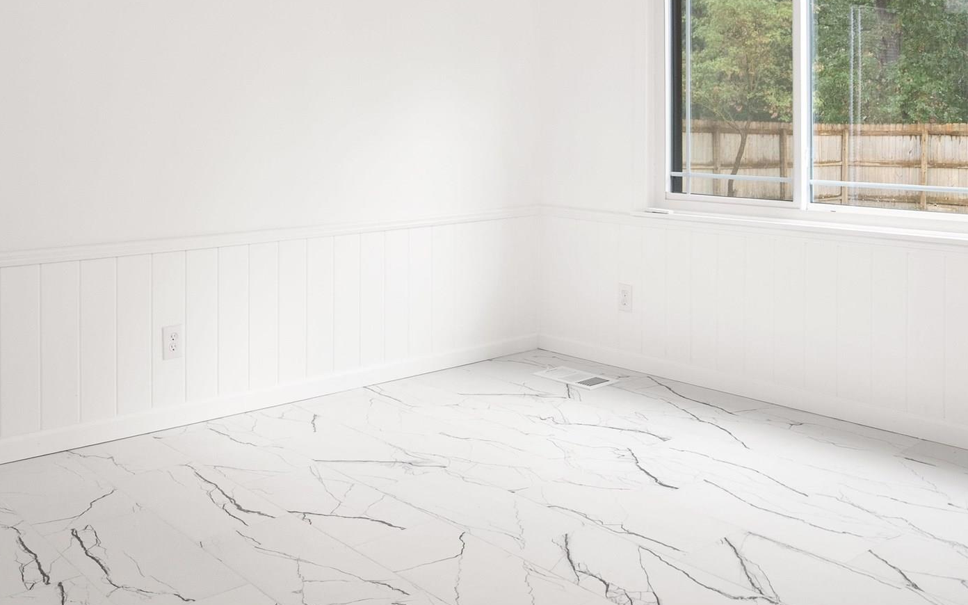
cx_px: 458
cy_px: 124
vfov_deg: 34.3
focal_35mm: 36
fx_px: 950
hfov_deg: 54.0
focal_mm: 16
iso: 1250
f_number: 5.6
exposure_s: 1/50
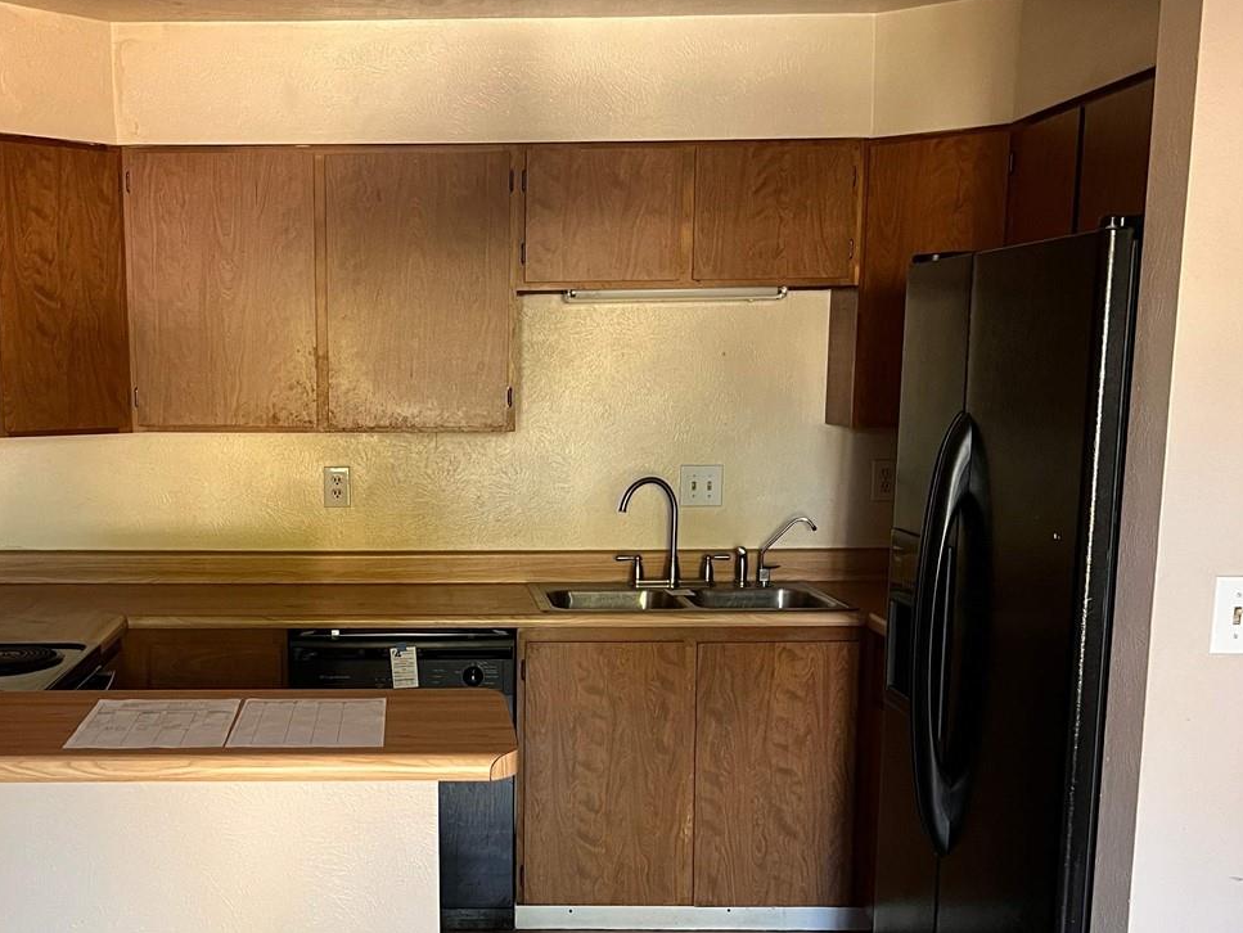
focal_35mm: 43
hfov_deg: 43.2
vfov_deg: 33.3
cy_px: 618
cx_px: 406
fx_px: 1545
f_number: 1.5
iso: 250
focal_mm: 5.7
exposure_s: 1/60
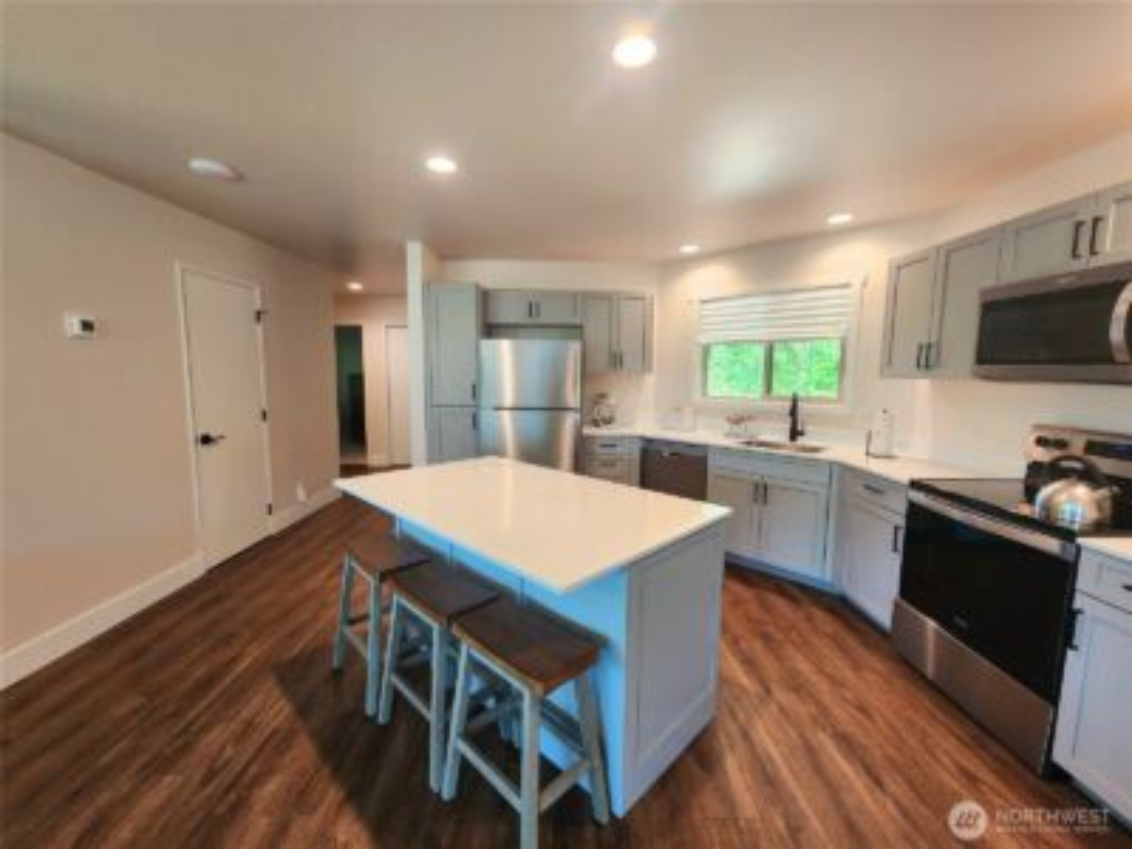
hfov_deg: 106.2
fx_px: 425
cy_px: 424
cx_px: 566
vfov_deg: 89.9
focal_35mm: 13
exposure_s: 1/60.2
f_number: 2.2
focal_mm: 2.2
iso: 160
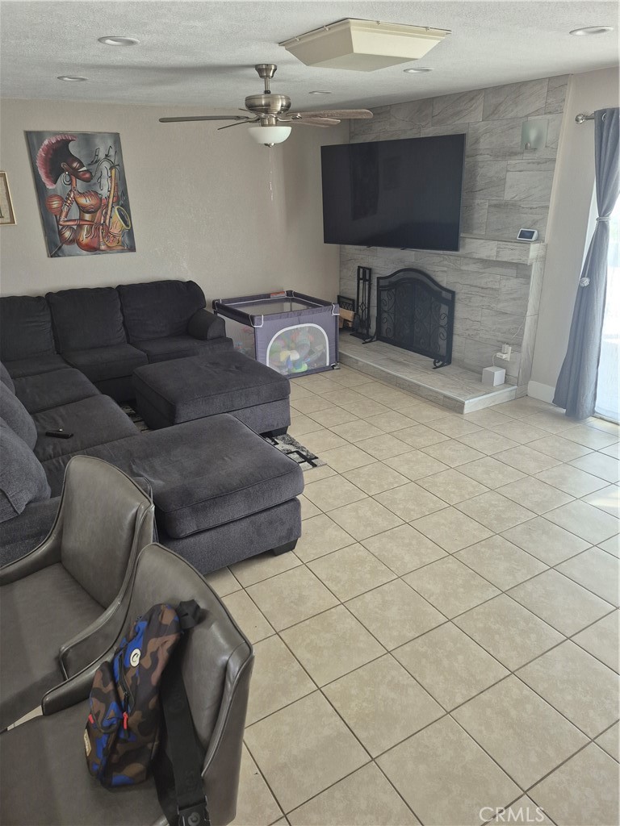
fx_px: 549
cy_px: 413
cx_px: 310
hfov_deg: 58.9
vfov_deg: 73.9
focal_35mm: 23
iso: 160
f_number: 1.8
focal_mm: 5.4
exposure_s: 1/120
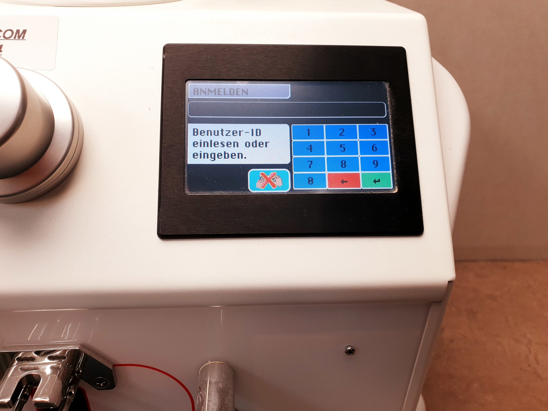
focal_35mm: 26
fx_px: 412
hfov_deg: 67.3
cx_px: 274
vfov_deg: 53.1
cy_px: 206
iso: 80
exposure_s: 1/100
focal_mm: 4.3
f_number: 2.4
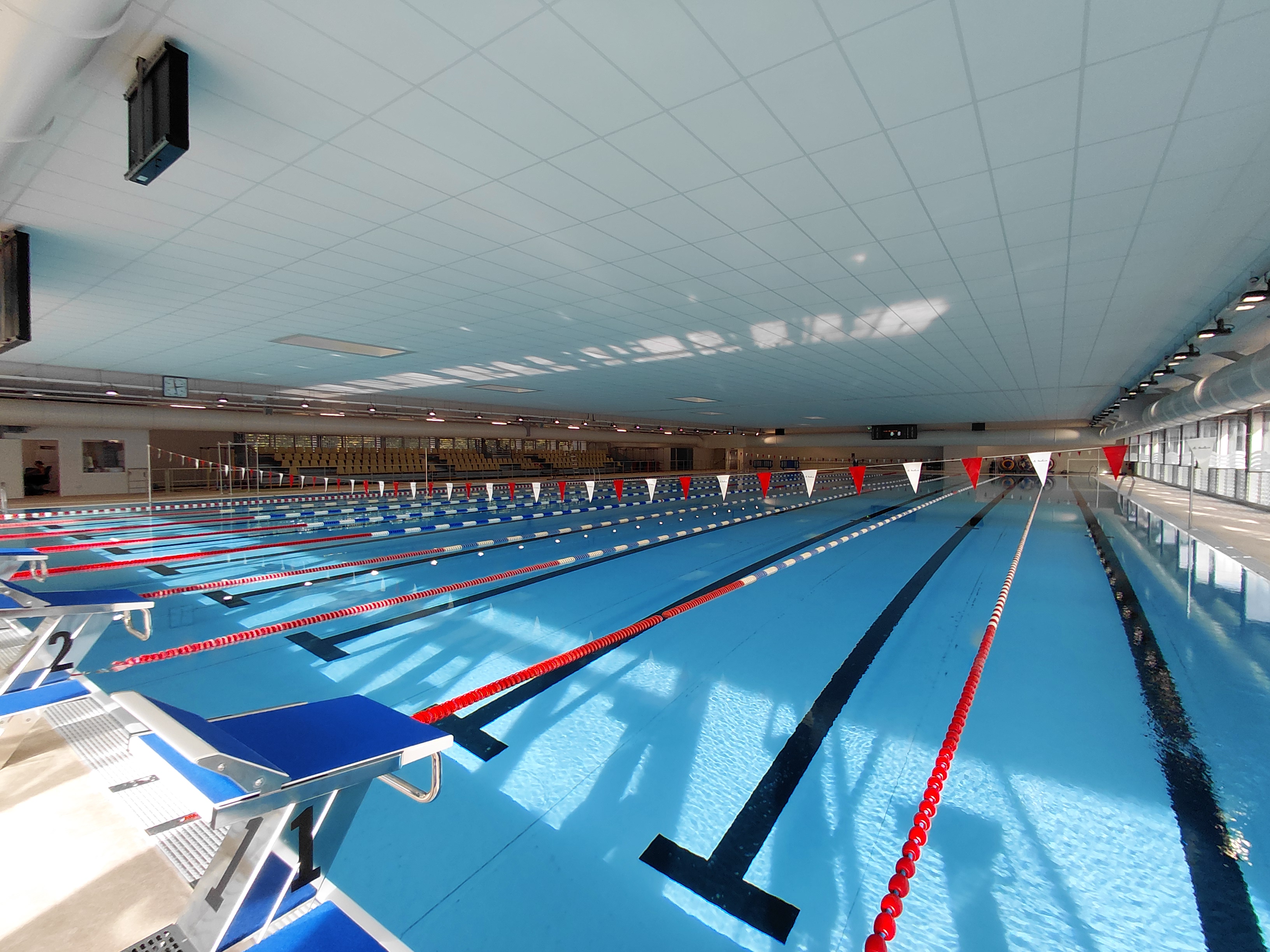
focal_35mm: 16
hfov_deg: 94.5
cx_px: 635
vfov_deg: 78.1
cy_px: 476
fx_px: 587
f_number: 2.2
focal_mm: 1.64
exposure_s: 1/313
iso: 40
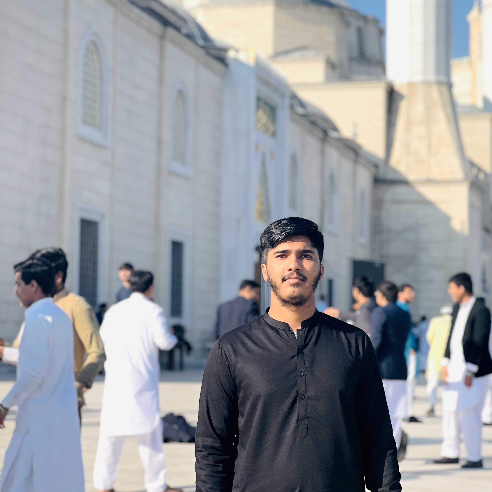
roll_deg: -0.2
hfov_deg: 19.1
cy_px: 226
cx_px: 246
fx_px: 1463
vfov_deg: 19.1
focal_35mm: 91
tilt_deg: +6.1
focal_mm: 9
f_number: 2.8
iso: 32
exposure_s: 1/525
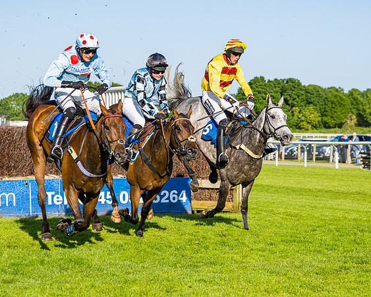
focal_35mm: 125
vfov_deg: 12.3
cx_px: 207
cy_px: 217
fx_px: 1370
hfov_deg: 15.4
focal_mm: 70
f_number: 4
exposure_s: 1/2000
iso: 200
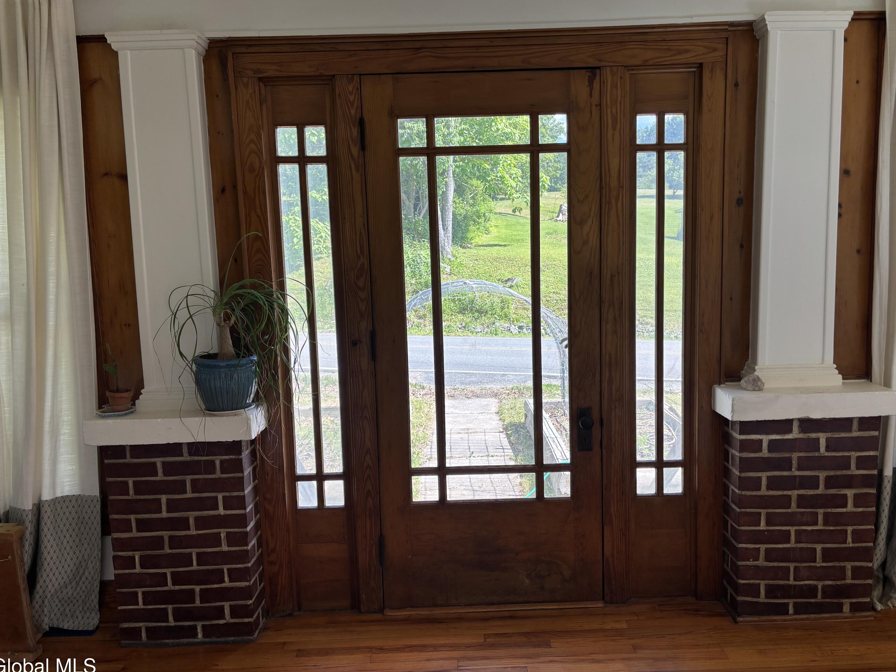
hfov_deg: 63.4
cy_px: 337
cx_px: 471
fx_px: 725
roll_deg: +1.5
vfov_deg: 49.7
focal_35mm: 28
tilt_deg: -6.7
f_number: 1.6
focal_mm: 5.96
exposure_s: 1/244
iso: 40
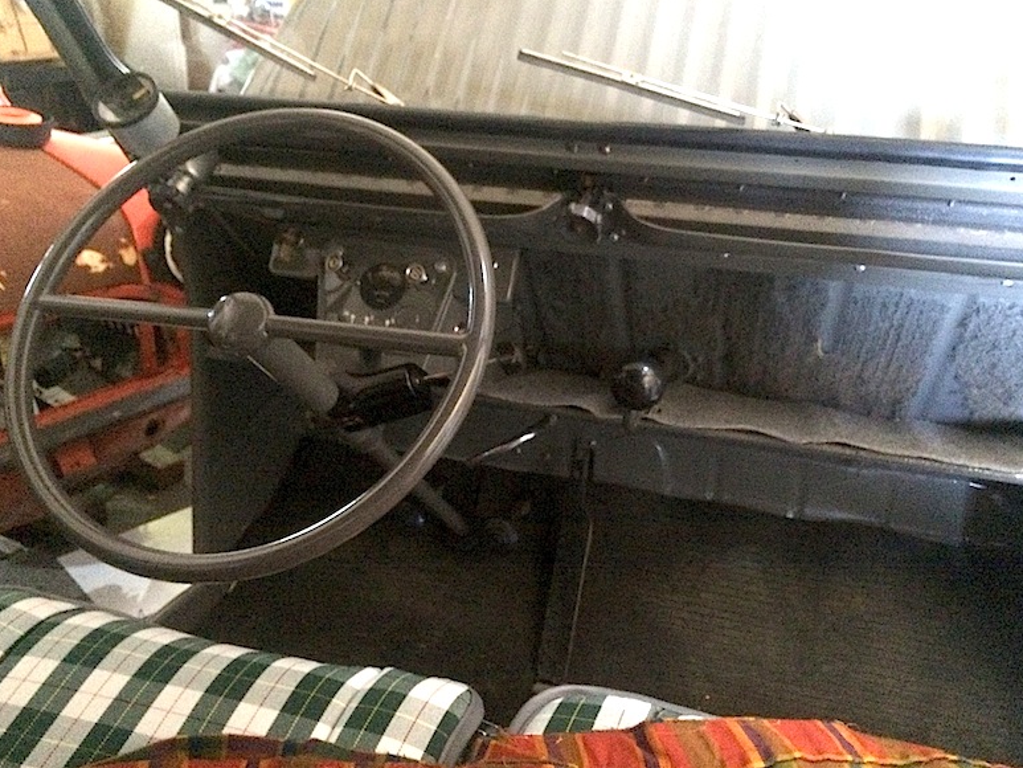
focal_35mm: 30
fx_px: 887
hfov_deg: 60.0
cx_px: 521
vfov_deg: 46.8
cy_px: 389
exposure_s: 1/15
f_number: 2.2
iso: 1000
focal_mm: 4.15
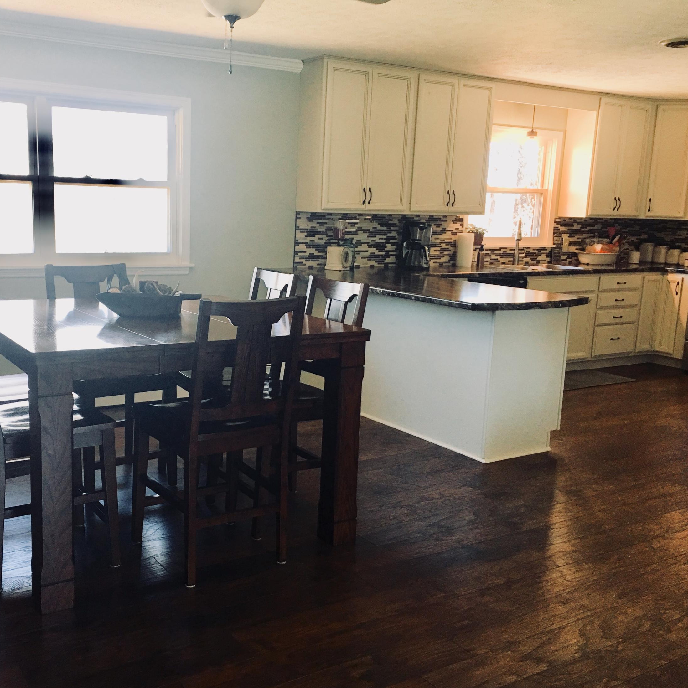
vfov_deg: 47.2
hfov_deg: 46.9
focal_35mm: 35
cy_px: 347
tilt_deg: -10.4
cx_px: 270
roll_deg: -2.1
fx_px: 787
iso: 40
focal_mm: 4.15
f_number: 2.2
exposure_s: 1/30
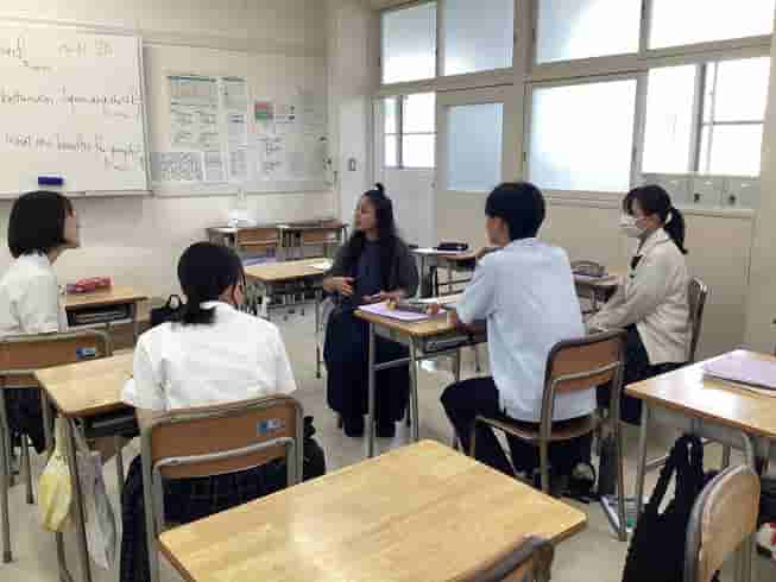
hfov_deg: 58.3
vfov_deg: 45.5
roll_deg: +0.3
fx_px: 695
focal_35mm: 31
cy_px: 291
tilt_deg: -13.2
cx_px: 388
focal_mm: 3.3
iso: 50
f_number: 2.4
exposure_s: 1/60
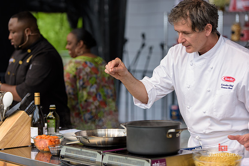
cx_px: 124
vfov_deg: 13.0
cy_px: 83
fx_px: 726
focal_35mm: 105
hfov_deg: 19.5
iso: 250
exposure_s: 1/800
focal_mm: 105
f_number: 3.2
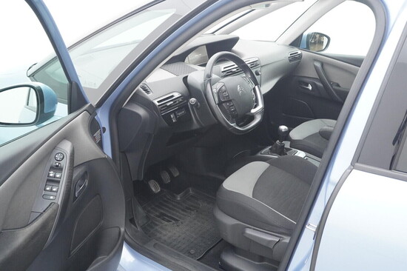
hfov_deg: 53.2
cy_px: 136
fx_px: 407
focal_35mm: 36
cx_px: 204
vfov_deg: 36.8
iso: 2500
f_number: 6.3
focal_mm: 24
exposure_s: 1/125
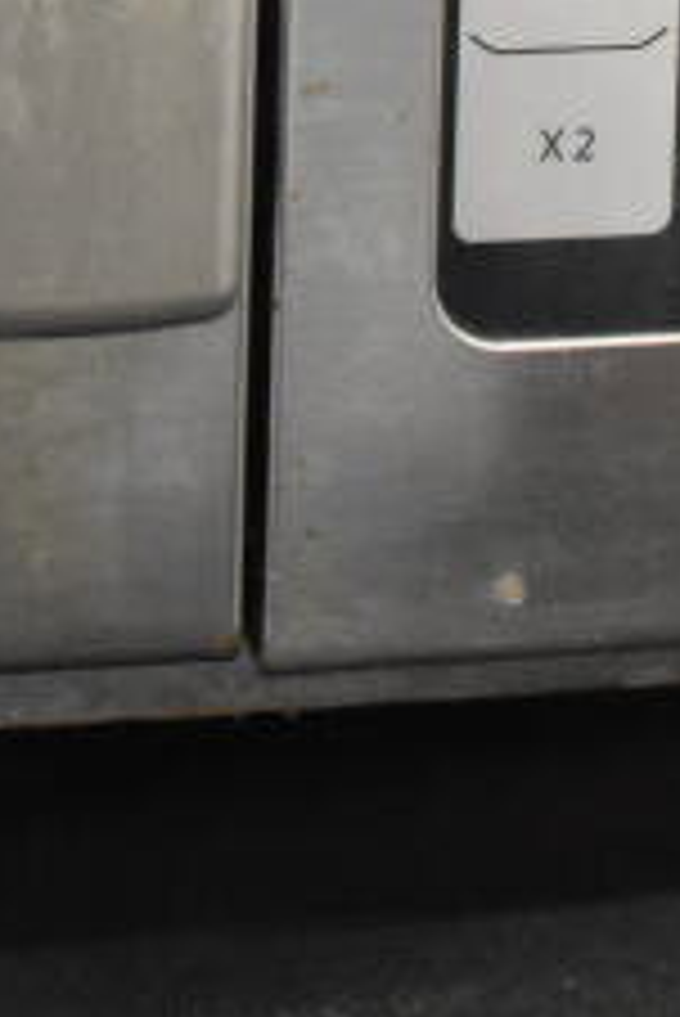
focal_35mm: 176
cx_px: 599
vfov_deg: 10.7
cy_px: -1017
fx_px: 4979
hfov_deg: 7.8
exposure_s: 1/50
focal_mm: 29
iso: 3600
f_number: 4.2
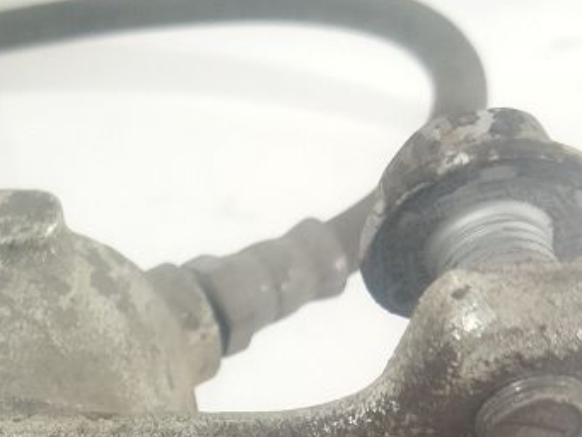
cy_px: 596
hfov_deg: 19.7
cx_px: -60
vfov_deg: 14.8
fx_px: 1598
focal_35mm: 95
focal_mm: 4.71
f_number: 1.79
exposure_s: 1/50
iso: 325
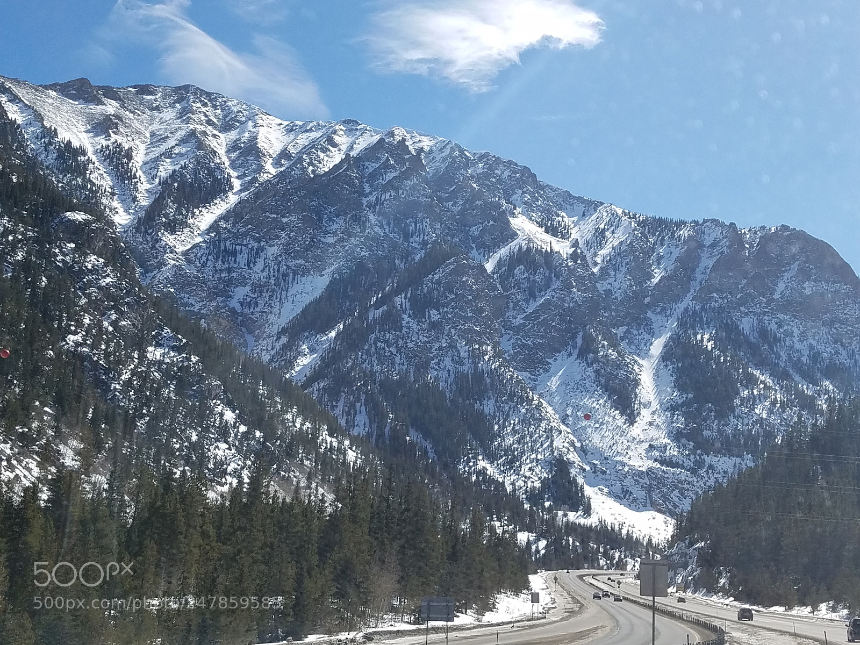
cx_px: 430
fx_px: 646
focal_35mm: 26
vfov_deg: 53.1
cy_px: 322
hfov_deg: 67.3
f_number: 1.7
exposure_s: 1/2800
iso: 50
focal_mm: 4.2
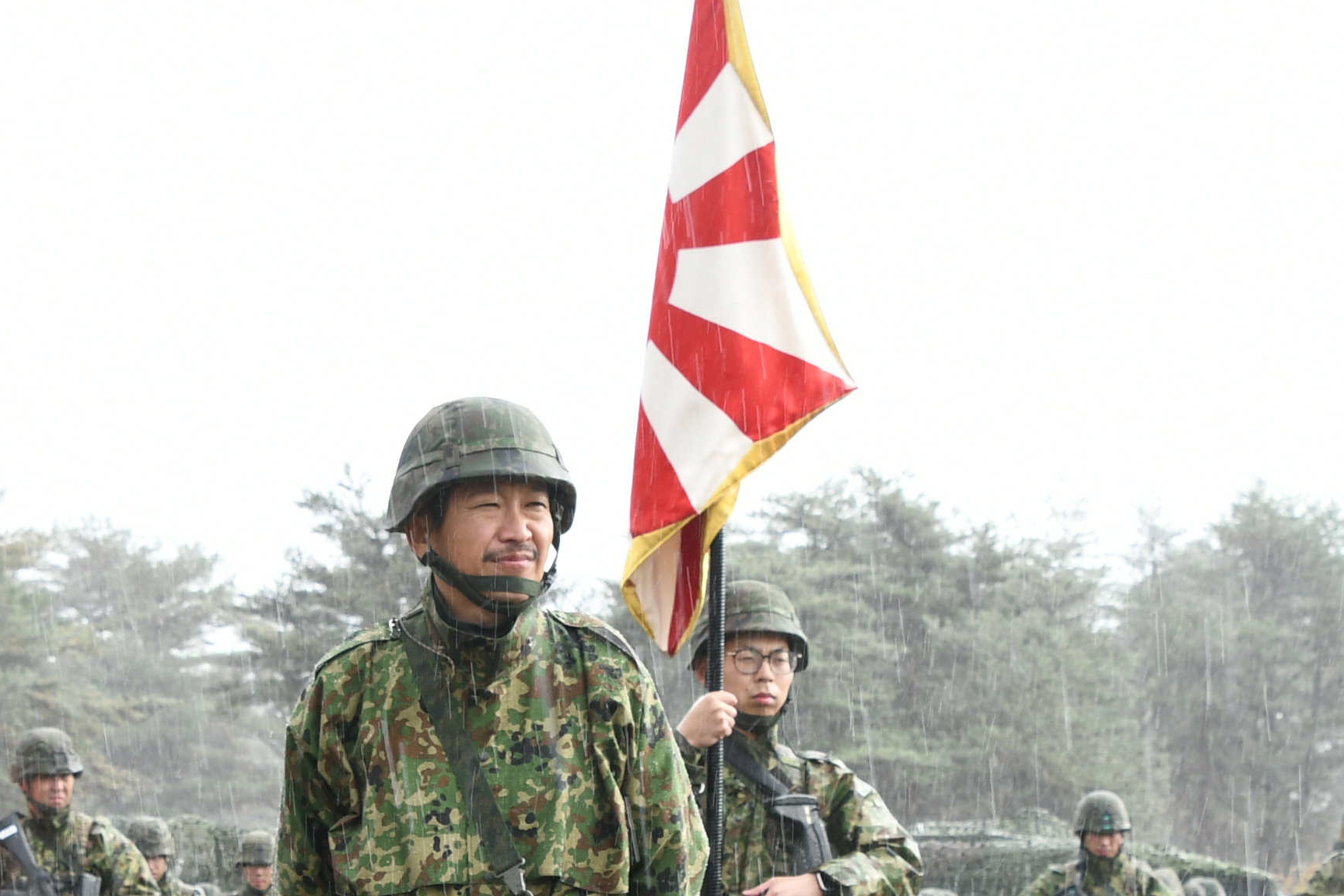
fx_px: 4330
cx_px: 546
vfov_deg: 11.7
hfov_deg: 17.6
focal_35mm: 116
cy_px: 808
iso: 200
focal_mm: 32
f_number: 8
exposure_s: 1/160
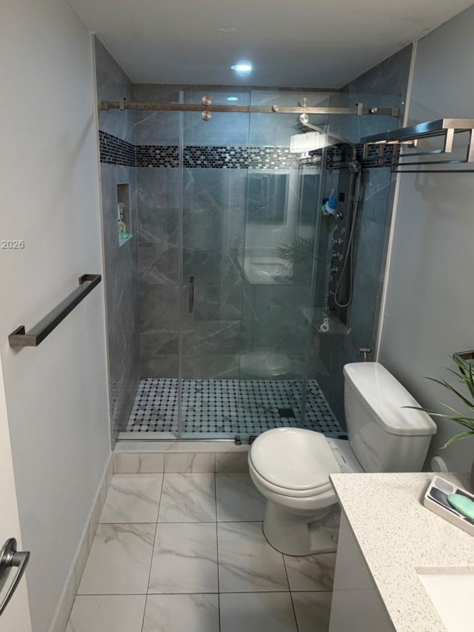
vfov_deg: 83.4
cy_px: 245
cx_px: 213
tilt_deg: -10.1
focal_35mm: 19
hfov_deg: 68.5
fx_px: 347
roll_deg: -1.0
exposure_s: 1/120
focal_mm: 2.22
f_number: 2.2
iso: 125
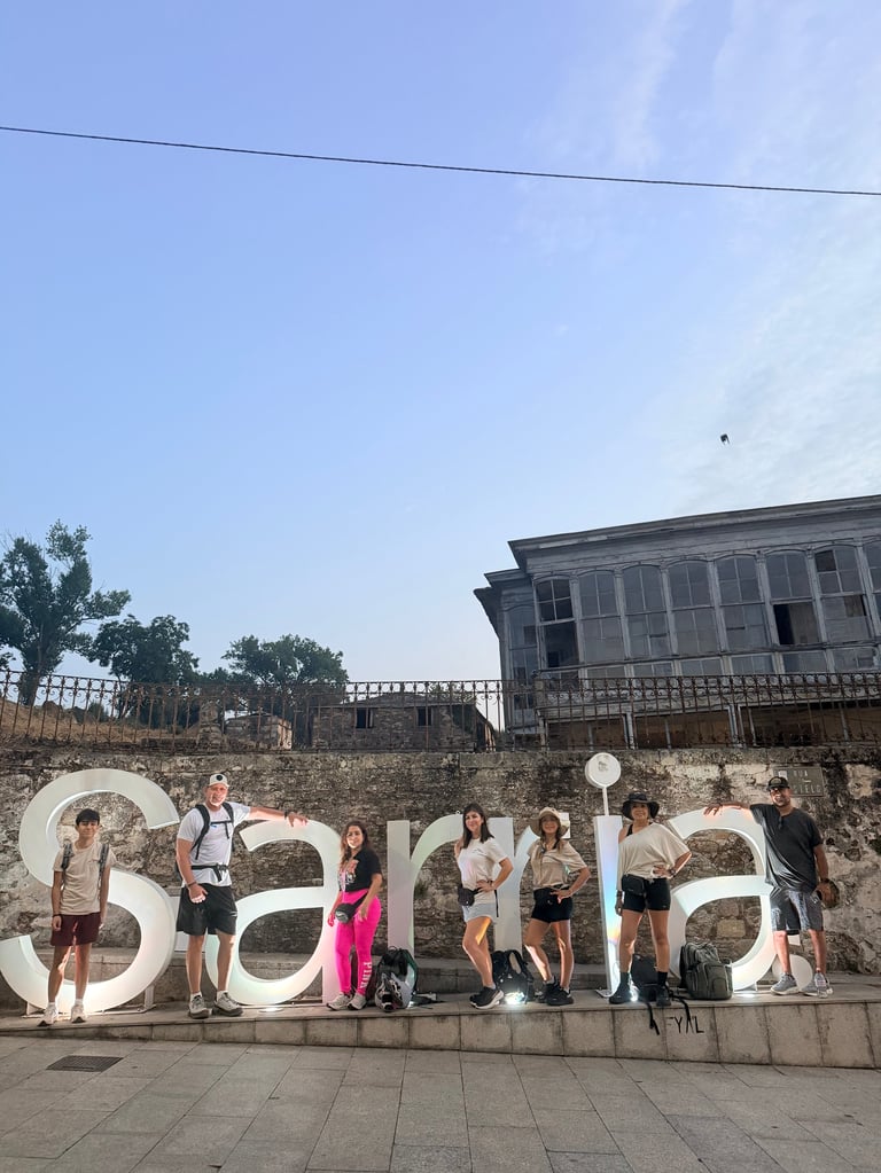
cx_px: 440
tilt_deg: +17.3
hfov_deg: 56.8
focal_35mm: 24
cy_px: 586
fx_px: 814
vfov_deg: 71.6
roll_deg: +2.4
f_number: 1.78
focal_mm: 6.76
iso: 320
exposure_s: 1/60
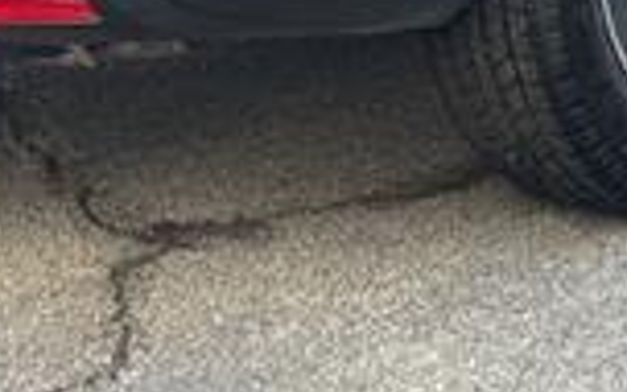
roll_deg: +1.9
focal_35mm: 214
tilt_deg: -9.6
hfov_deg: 9.8
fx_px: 3657
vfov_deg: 5.9
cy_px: -524
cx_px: 470
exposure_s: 1/336
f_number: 1.78
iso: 64
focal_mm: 6.76
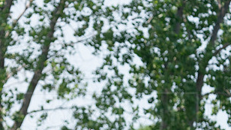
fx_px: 2890
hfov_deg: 4.6
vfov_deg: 2.6
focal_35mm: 472
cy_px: 130
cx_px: 75
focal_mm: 239
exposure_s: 1/4000
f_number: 5.6
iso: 1600
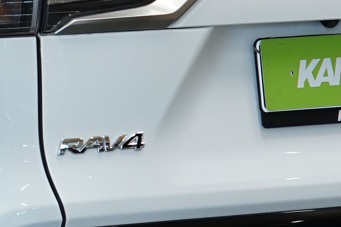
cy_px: 99
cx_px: -258
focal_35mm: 436
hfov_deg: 4.7
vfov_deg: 3.2
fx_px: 4130
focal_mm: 70
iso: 500
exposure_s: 1/20
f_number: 5.6
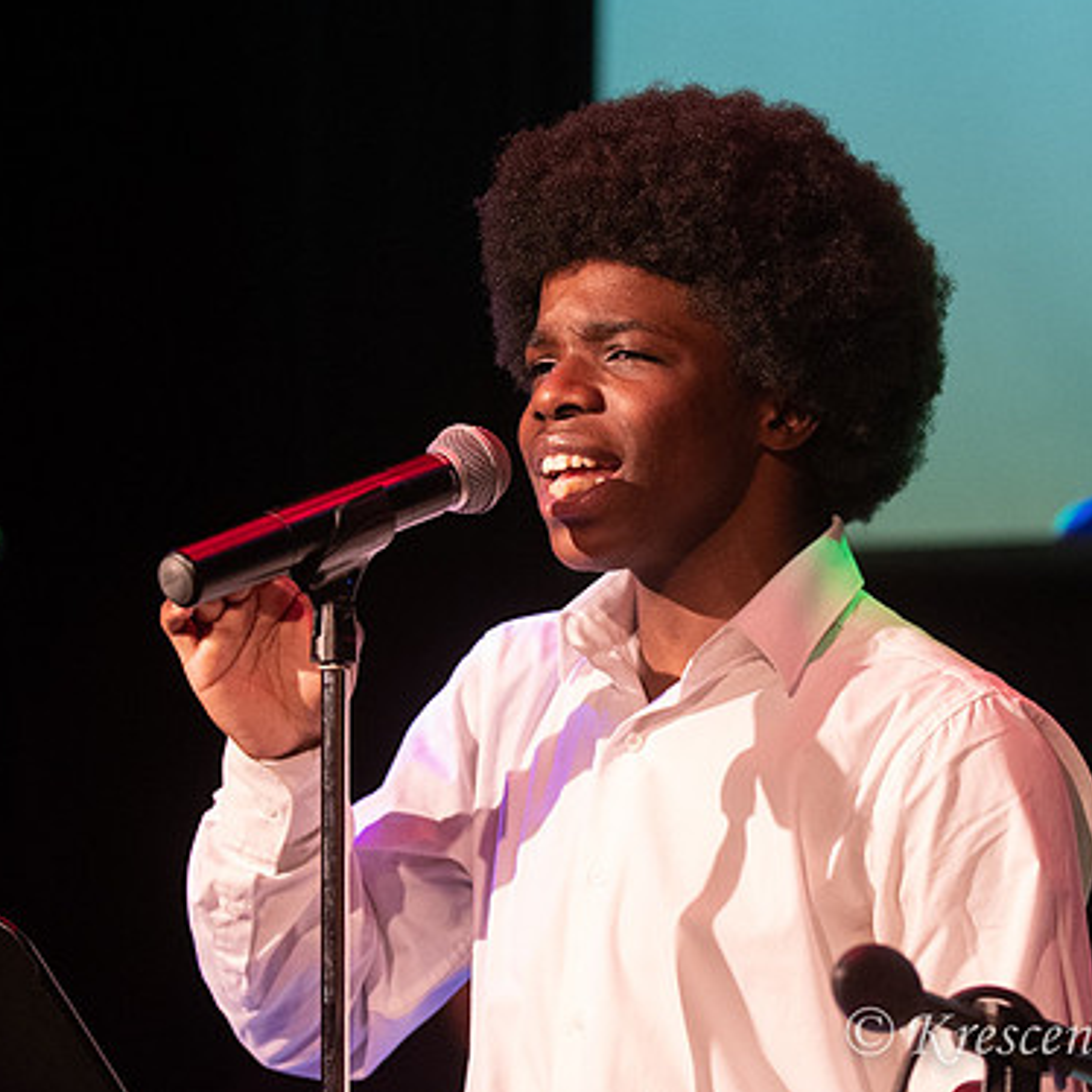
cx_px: 623
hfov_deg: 9.4
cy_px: 483
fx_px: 6638
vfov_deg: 9.4
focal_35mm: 186
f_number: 2.8
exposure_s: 1/200
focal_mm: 82
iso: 3200
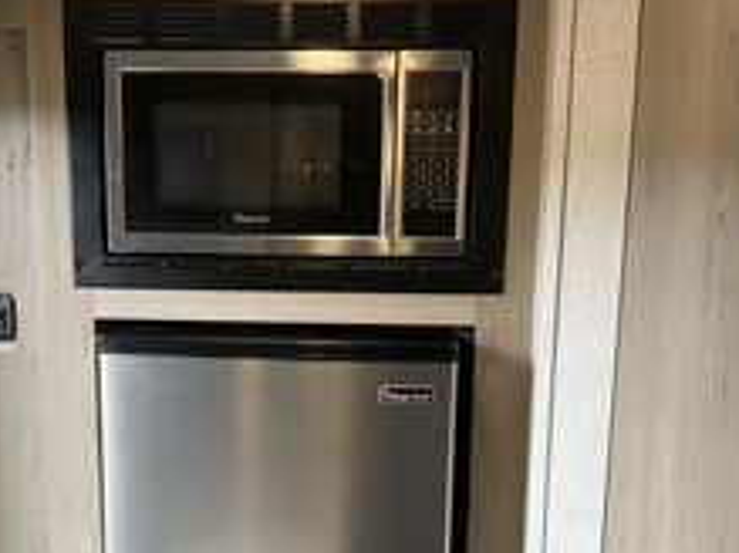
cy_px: 475
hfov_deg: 36.1
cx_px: 324
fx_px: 1131
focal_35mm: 53
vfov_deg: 26.7
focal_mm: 3
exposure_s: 1/122
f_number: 1.8
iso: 50
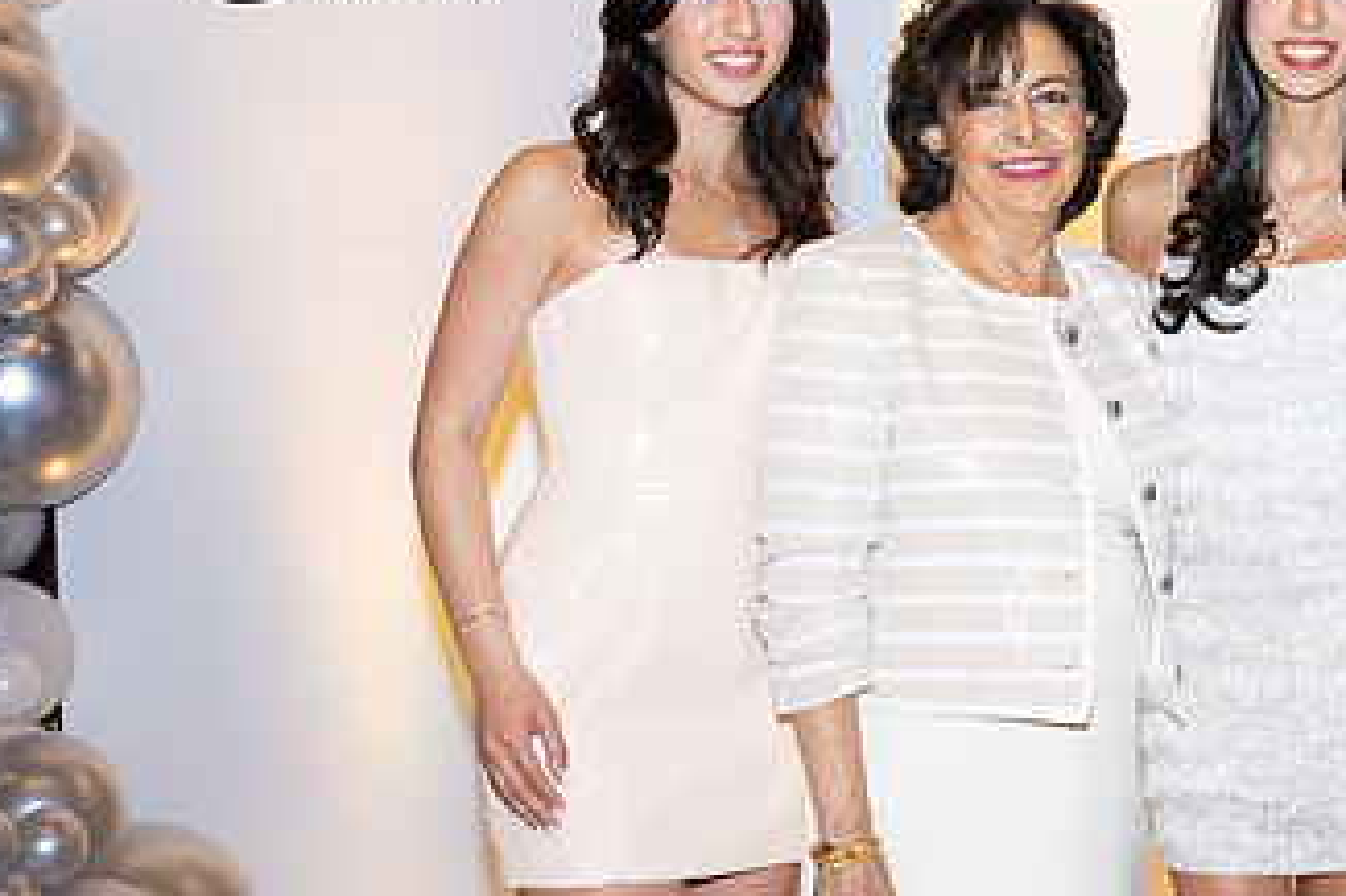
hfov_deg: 26.9
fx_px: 2728
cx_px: 1173
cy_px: 374
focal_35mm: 73
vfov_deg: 18.6
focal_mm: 41
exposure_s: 1/80
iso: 1000
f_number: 5.6
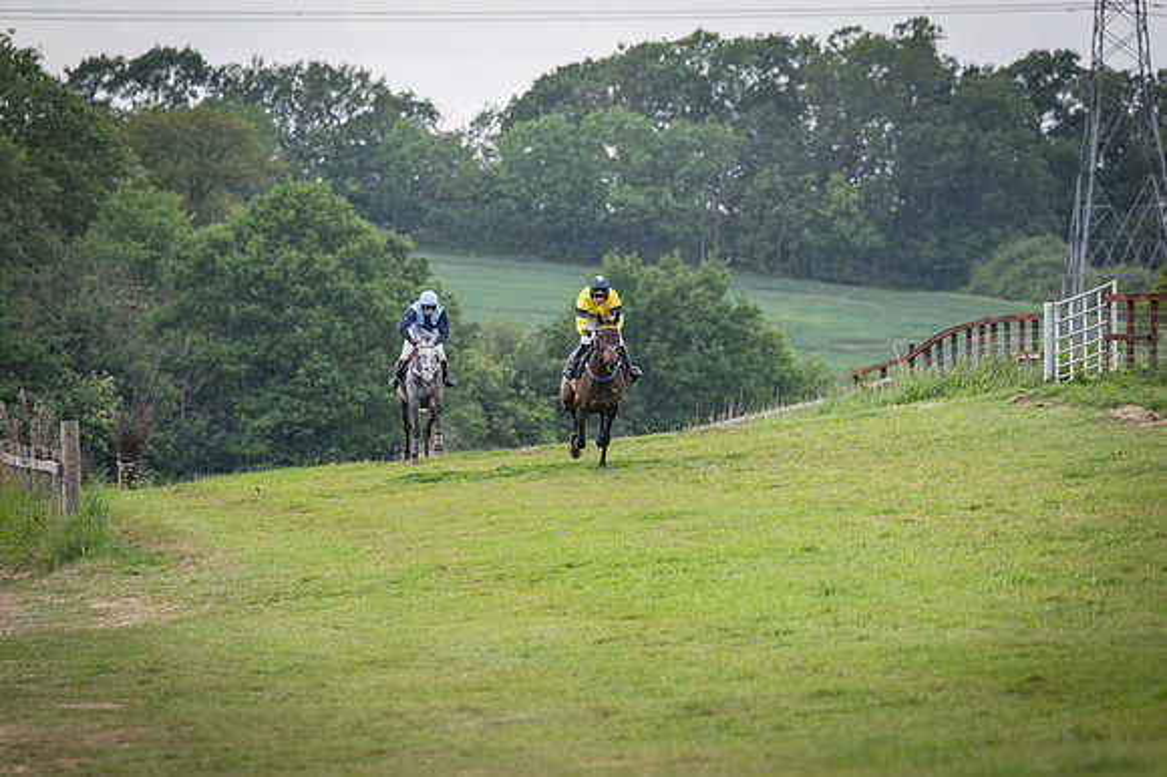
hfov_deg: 6.9
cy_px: 388
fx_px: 9719
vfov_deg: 4.6
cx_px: 584
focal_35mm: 300
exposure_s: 1/1600
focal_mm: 200
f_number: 4
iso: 400
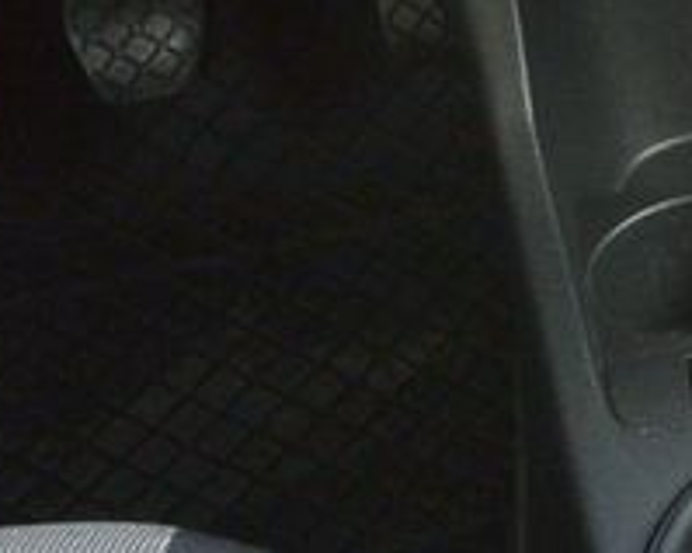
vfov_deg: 10.7
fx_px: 2866
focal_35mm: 140
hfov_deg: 11.2
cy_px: -207
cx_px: 1728
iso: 320
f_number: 3.5
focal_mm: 11
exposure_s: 1/125
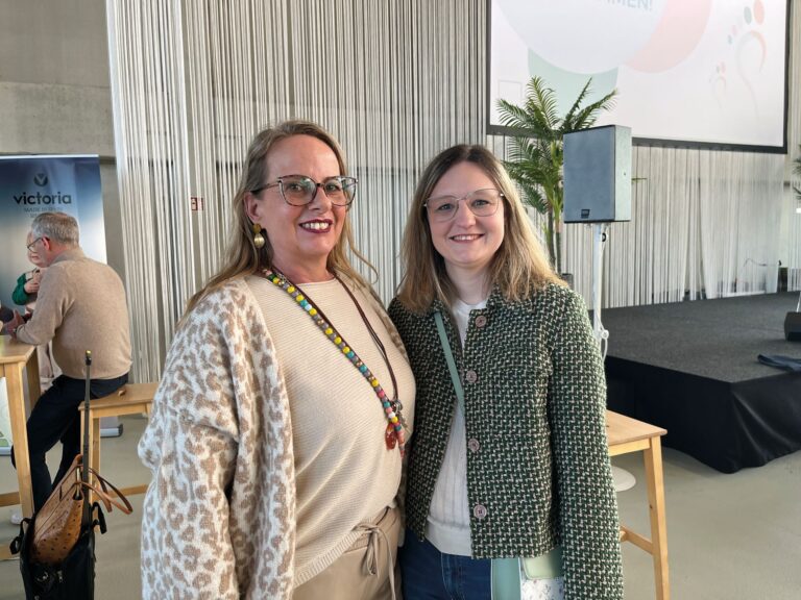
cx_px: 400
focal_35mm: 26
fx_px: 602
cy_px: 300
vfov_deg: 53.1
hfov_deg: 67.3
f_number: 1.6
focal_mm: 5.1
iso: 64
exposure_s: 1/120
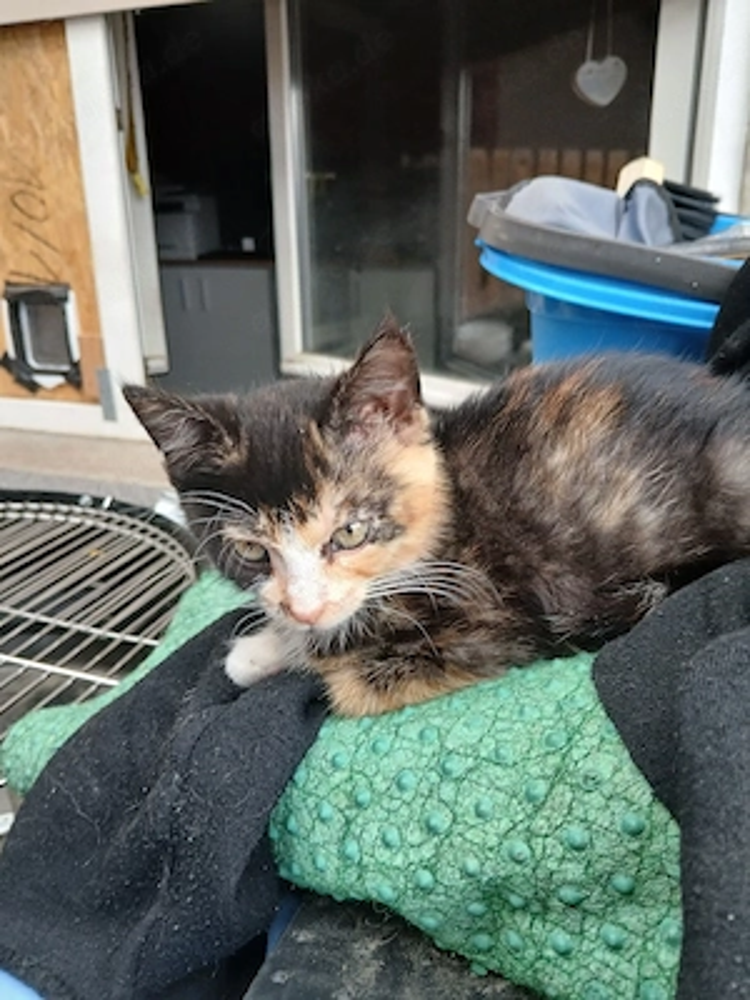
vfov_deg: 67.3
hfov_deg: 53.1
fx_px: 751
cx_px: 375
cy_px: 500
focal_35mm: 26
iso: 125
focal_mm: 3.98
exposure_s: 1/50.3
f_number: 1.8
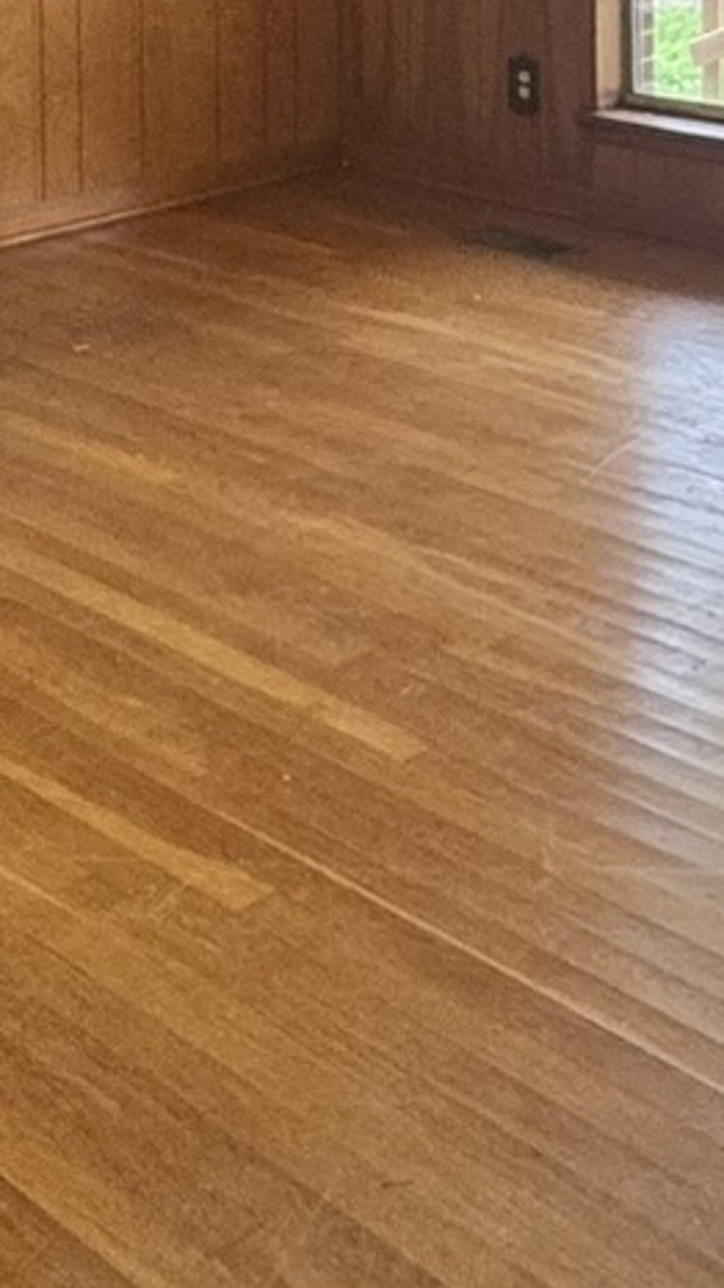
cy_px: -323
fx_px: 2287
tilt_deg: -1.2
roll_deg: +0.4
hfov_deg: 17.3
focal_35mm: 67
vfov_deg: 27.1
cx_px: 818
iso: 125
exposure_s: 1/120
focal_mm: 2.22
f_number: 2.2
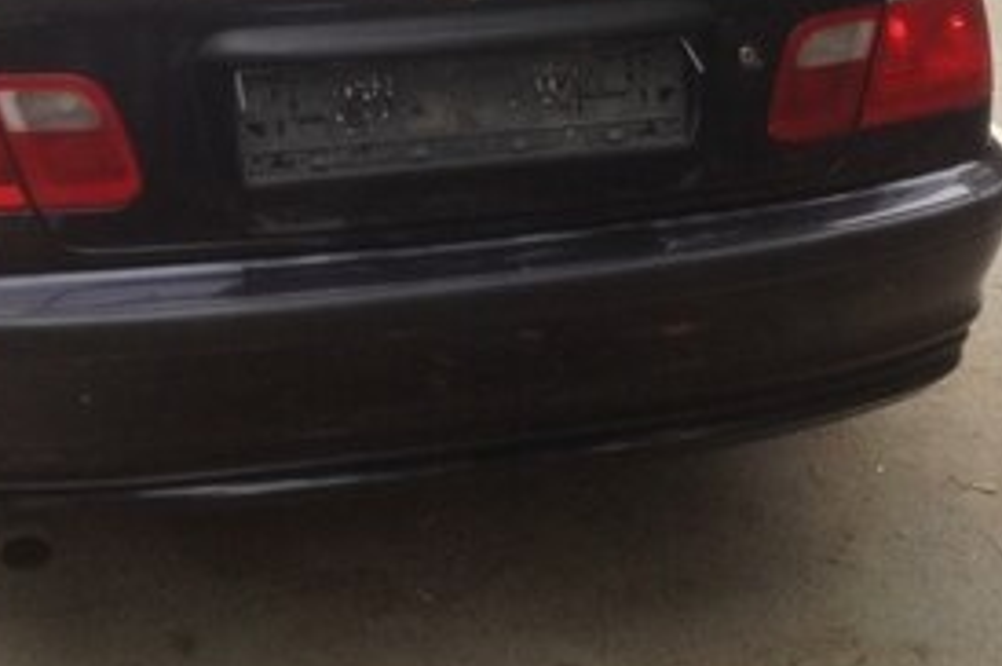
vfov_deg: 19.6
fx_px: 1835
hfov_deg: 30.5
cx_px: 395
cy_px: -84
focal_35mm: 66
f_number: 2.4
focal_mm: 4.28
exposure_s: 1/177
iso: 50
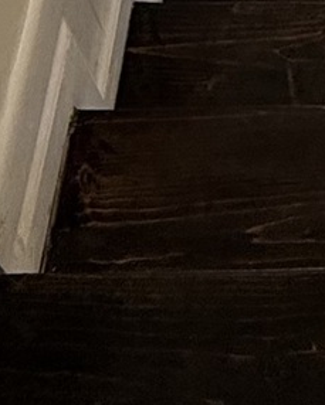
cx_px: 517
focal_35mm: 110
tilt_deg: -45.3
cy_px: -510
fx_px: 1322
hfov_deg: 13.1
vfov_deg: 13.6
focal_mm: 2.22
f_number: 2.2
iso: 200
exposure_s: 1/60
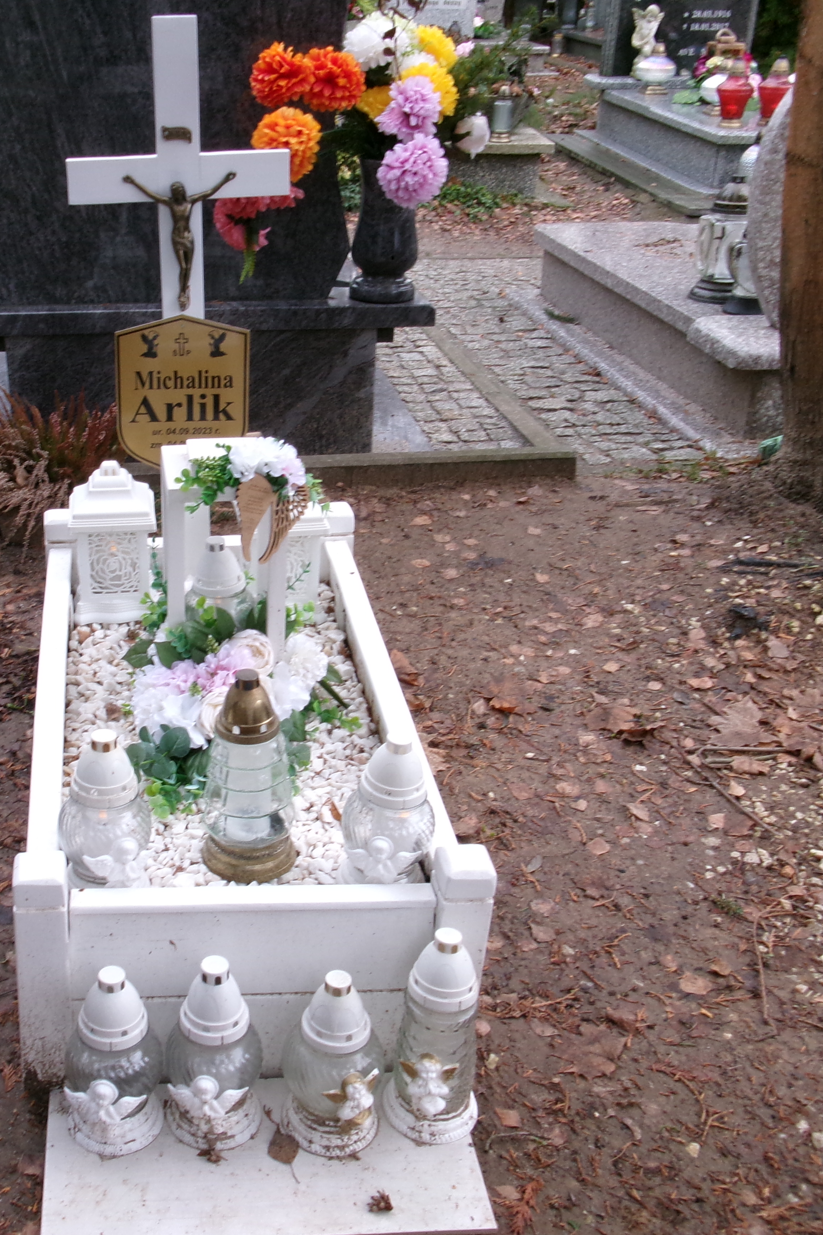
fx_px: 1337
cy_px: 618
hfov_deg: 33.6
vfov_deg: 49.6
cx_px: 216
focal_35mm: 39
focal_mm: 5.1
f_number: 3.9
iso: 156
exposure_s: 1/34
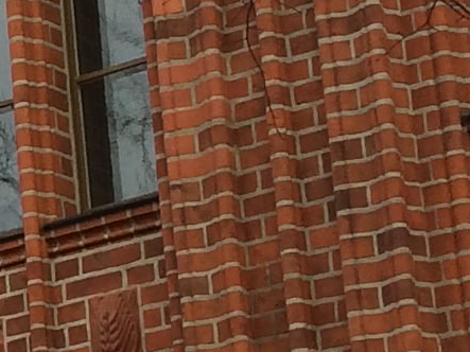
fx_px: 3000
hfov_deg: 7.7
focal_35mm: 221
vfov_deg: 6.7
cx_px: -983
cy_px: 313
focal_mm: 4.12
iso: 32
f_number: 2.2
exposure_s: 1/977
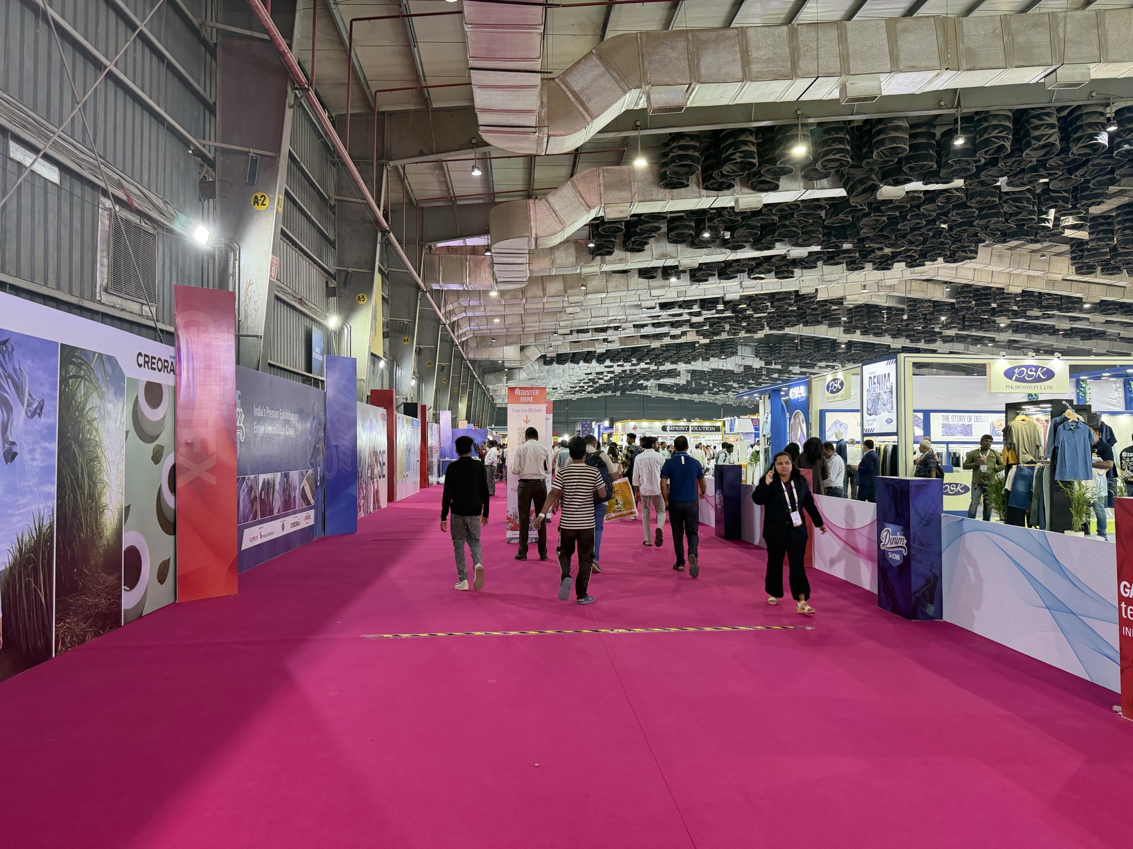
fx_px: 786
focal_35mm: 24
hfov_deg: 71.6
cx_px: 566
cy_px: 424
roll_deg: +0.0
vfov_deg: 56.8
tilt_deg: +0.9
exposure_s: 1/50
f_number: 1.78
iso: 200
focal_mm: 6.76
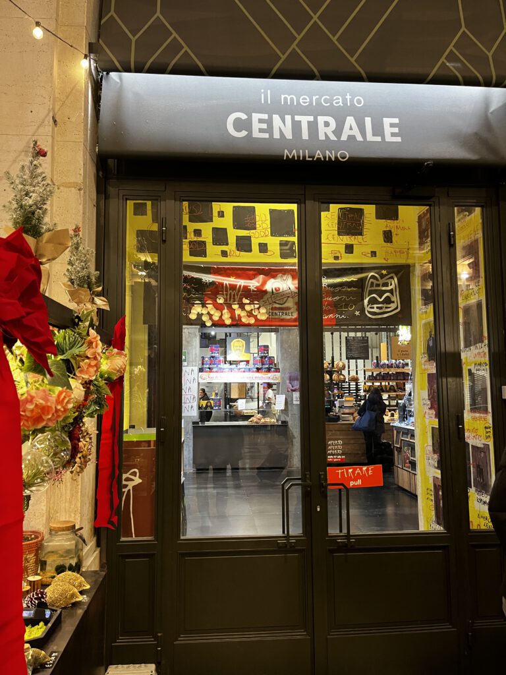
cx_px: 253
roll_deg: +1.5
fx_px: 507
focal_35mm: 26
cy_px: 338
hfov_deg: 53.1
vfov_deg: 67.3
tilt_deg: +4.7
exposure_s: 1/50
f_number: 1.6
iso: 250
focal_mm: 5.1
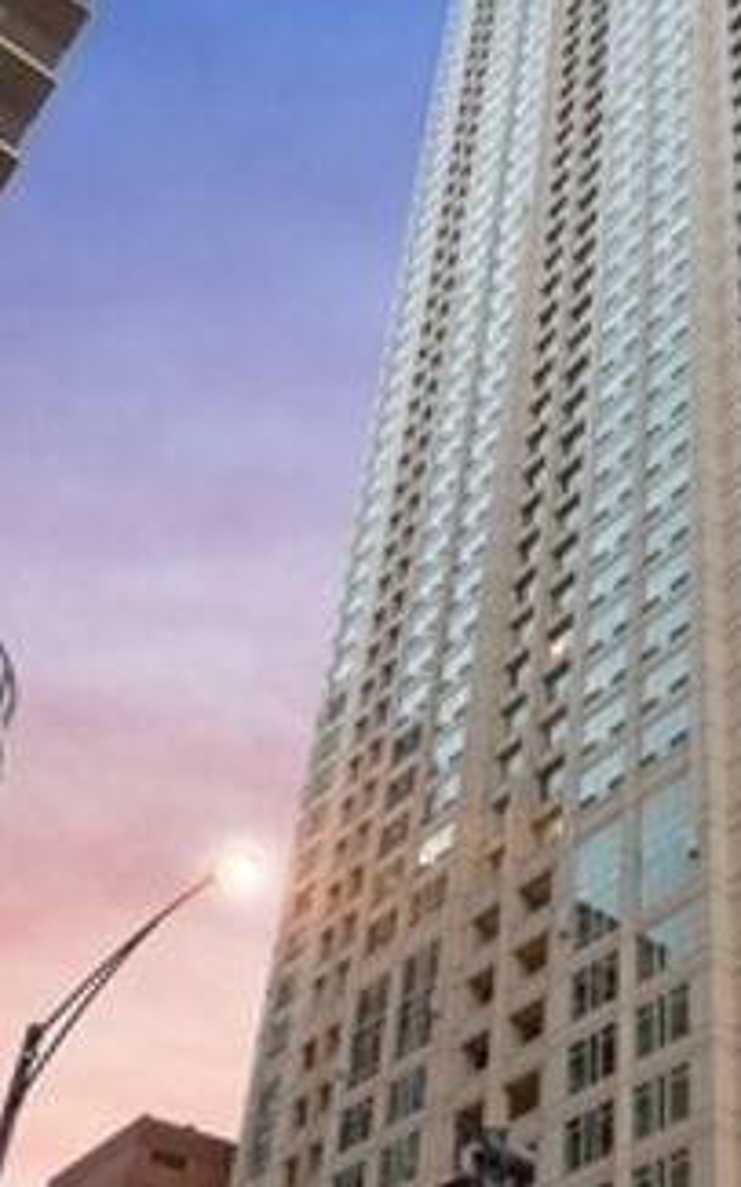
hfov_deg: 26.0
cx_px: 737
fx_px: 1519
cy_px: 811
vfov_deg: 42.0
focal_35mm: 47
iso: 2000
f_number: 8
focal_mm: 20
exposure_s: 1/15
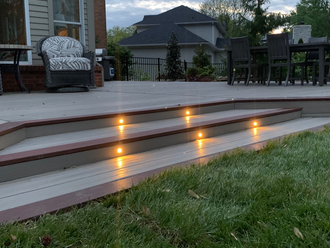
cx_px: 177
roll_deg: +1.1
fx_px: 343
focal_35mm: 36
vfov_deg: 39.6
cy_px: 113
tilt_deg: -5.2
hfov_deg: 51.3
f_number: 1.8
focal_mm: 4.25
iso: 800
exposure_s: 1/30
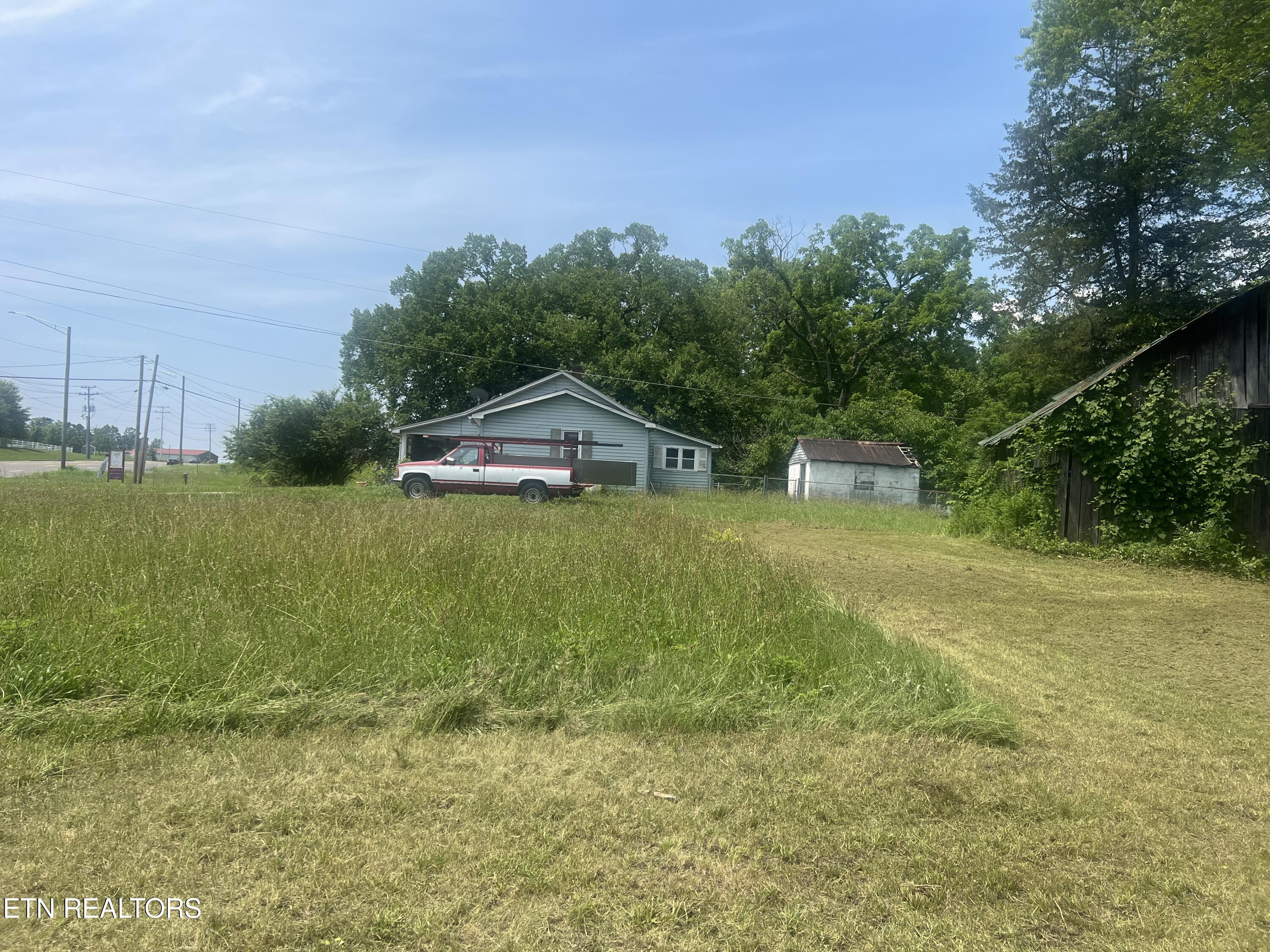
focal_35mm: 26
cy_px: 476
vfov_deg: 53.1
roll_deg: -2.6
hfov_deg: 67.3
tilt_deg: +2.2
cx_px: 635
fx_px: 954
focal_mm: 5.7
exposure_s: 1/3968
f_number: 1.5
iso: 50
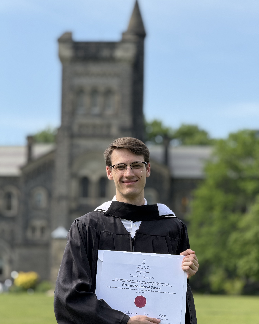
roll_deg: -1.2
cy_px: 163
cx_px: 129
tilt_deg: +6.3
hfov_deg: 12.2
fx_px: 1207
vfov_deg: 15.3
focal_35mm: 126
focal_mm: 15.66
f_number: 2.8
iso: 50
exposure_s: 1/870
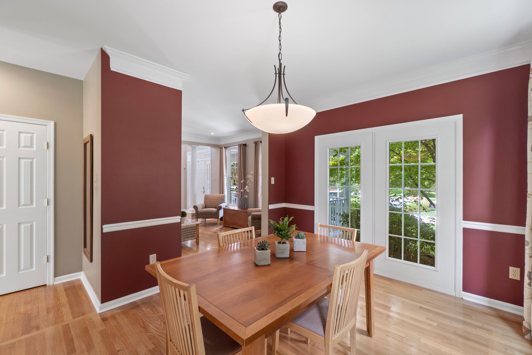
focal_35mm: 15
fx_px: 222
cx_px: 266
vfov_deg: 77.3
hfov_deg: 100.4
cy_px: 178
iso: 100
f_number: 8
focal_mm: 10
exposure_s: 1/2.5
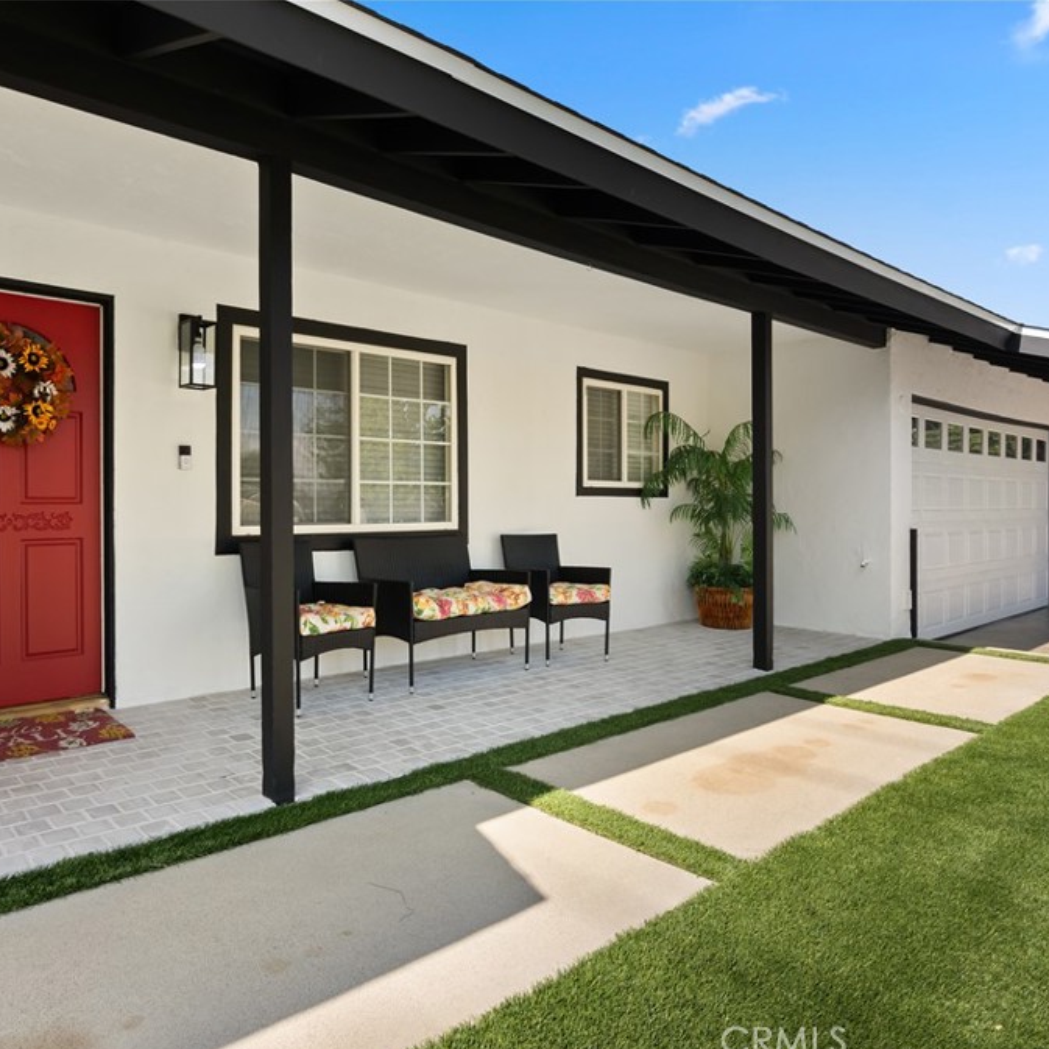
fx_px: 754
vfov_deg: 69.6
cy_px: 531
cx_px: 349
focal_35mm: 22
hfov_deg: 67.7
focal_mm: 17
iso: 640
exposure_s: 1/100
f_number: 9
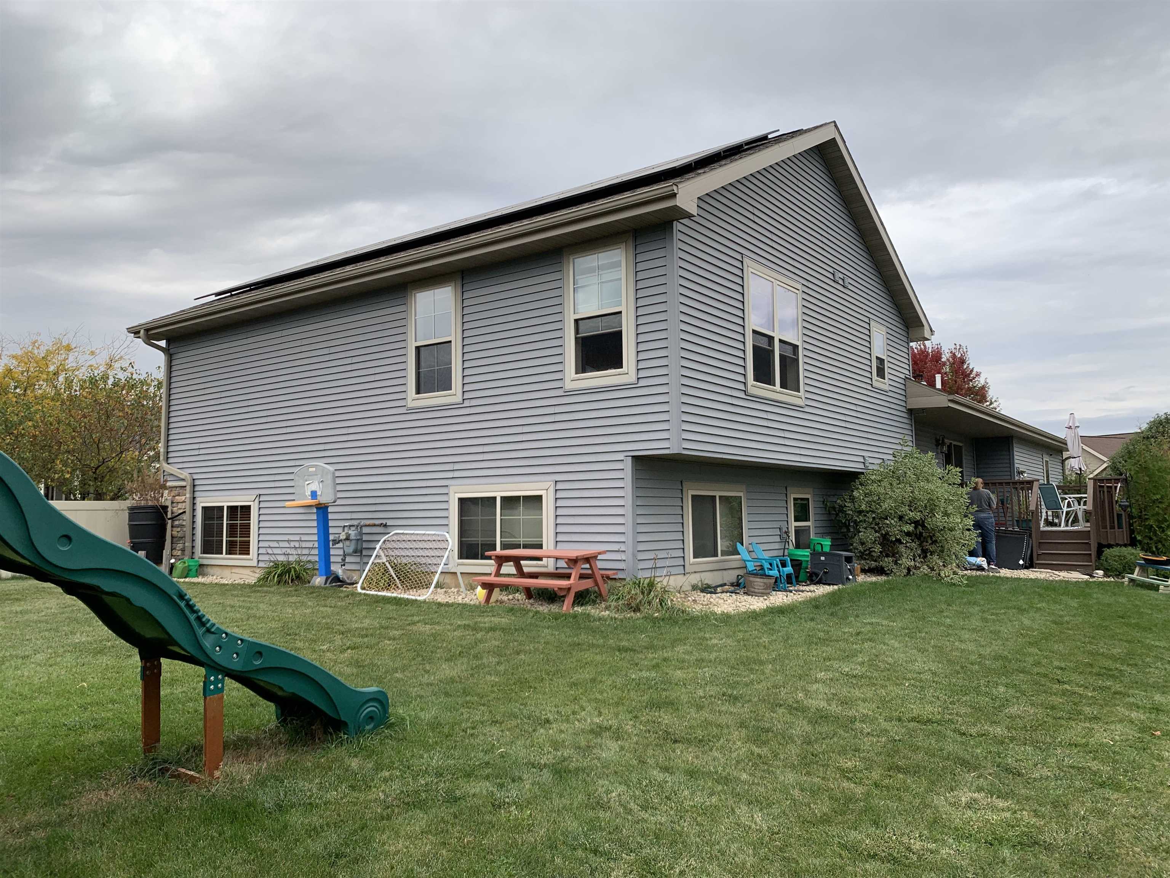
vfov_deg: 53.1
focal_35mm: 26
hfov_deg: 67.3
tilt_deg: +6.1
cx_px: 585
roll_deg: +0.5
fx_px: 879
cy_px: 439
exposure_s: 1/991
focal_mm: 4.25
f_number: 1.8
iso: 25
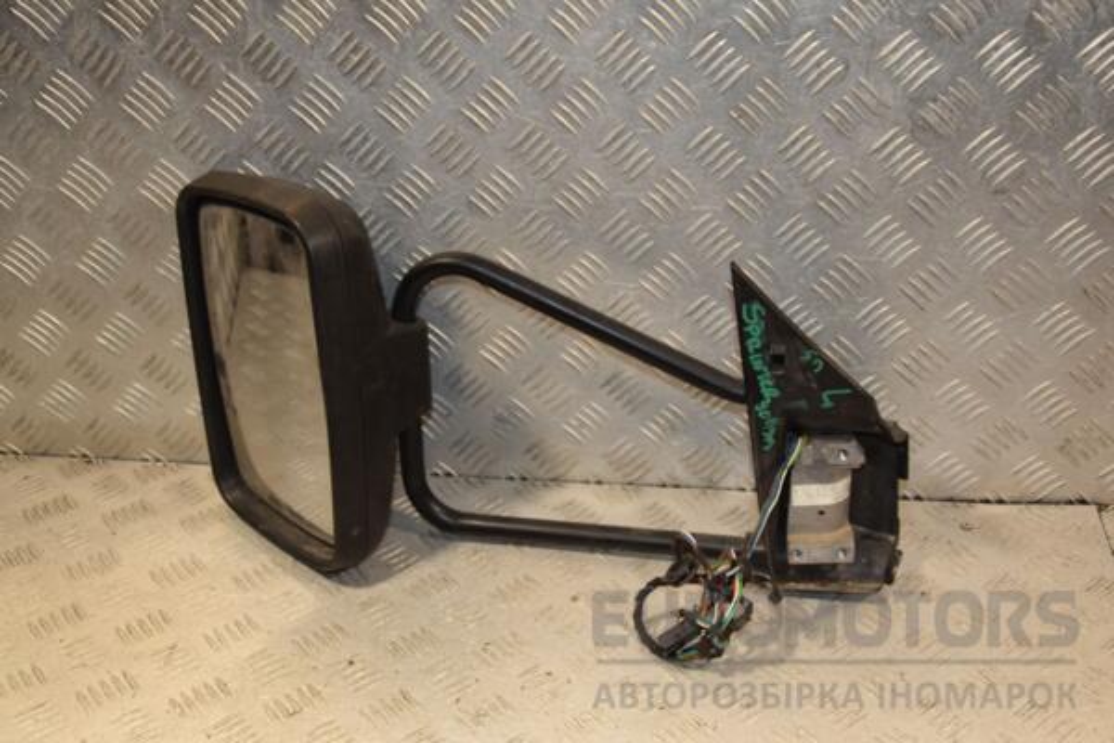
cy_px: 372
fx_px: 1392
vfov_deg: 29.9
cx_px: 557
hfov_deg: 43.6
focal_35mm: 45
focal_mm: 30
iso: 800
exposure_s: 1/200
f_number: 5.6
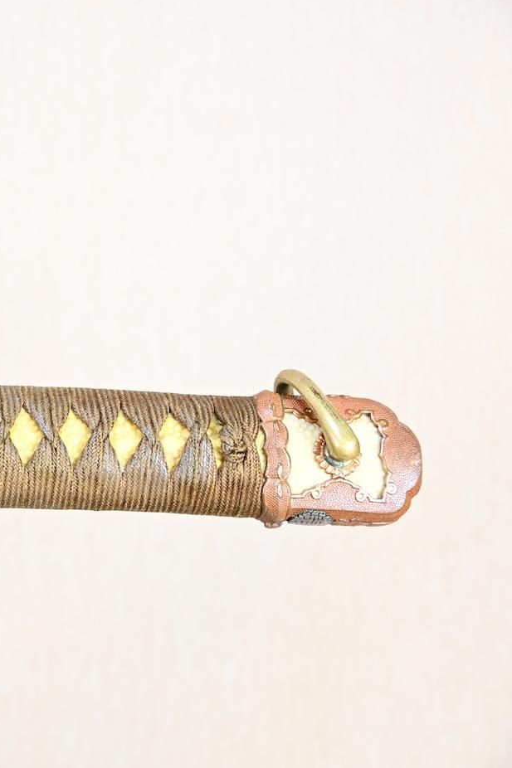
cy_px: 382
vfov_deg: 30.6
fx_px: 1403
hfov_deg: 19.8
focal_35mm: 66
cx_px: -49
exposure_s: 1/3
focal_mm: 29
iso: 100
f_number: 4
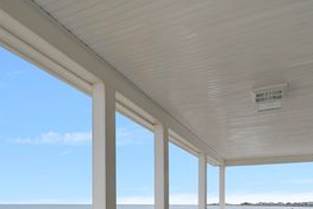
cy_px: 182
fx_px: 226
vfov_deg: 45.6
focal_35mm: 26
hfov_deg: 69.2
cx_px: 173
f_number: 7.1
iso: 640
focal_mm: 14
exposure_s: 1/250
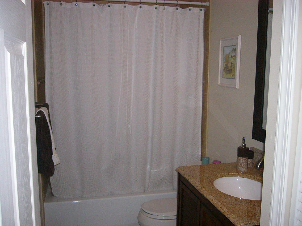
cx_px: 151
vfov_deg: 40.7
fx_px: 305
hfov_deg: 52.6
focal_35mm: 35
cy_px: 113
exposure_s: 1/80
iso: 100
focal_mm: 5.8
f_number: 2.8
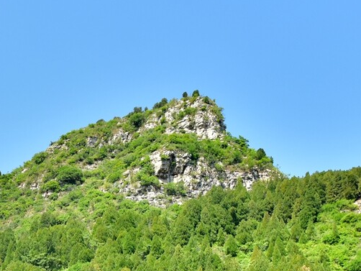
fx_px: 835
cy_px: 316
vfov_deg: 17.7
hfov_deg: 23.7
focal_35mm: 80
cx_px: 31
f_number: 8
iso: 1000
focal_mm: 31
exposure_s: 1/800
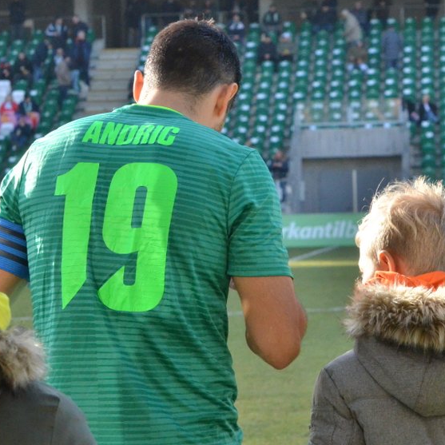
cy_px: 226
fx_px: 2792
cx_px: 314
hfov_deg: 9.1
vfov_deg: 9.1
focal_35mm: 192
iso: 3200
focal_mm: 70
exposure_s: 1/1600
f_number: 10
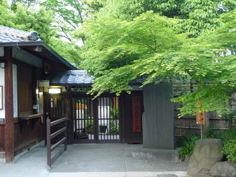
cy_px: 88
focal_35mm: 52
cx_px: 118
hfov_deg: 36.8
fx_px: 355
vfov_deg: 28.0
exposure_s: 1/25
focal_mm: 11.1
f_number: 2.7
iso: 400
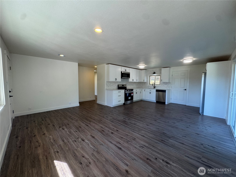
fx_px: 95
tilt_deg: -3.3
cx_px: 118
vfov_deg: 85.7
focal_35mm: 14
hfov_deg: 102.1
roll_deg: -0.7
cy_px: 88
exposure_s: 1/120
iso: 100
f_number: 2.2
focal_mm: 2.22
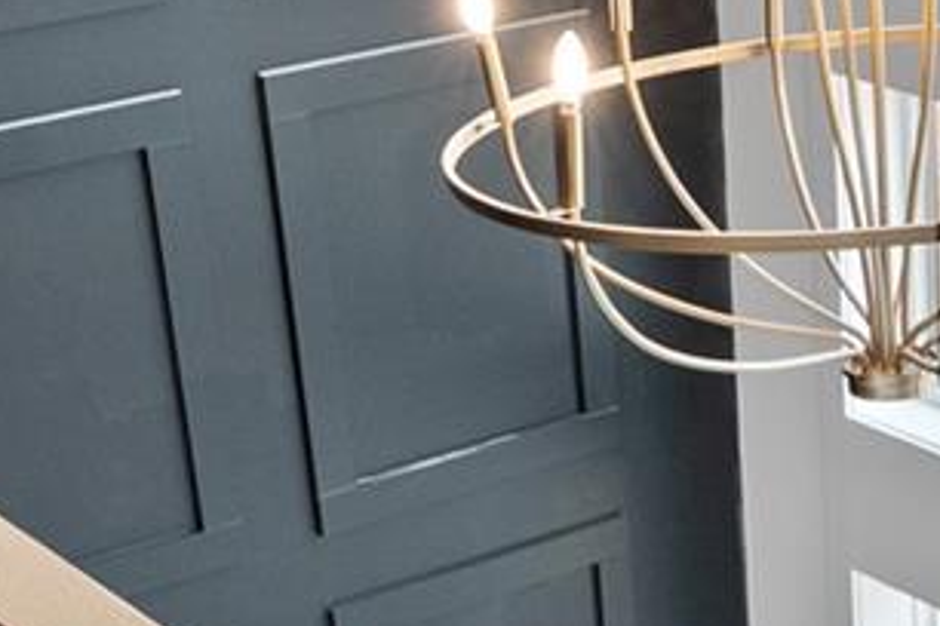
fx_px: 2794
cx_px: 918
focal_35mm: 107
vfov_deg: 12.6
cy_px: 701
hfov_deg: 18.6
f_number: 7.1
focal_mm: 16
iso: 1250
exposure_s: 1/60
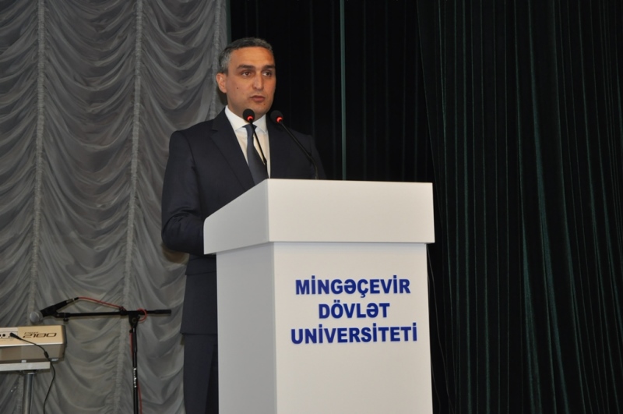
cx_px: 312
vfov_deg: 15.7
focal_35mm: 87
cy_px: 207
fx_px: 1503
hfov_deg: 23.4
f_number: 5
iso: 800
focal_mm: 58
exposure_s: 1/60
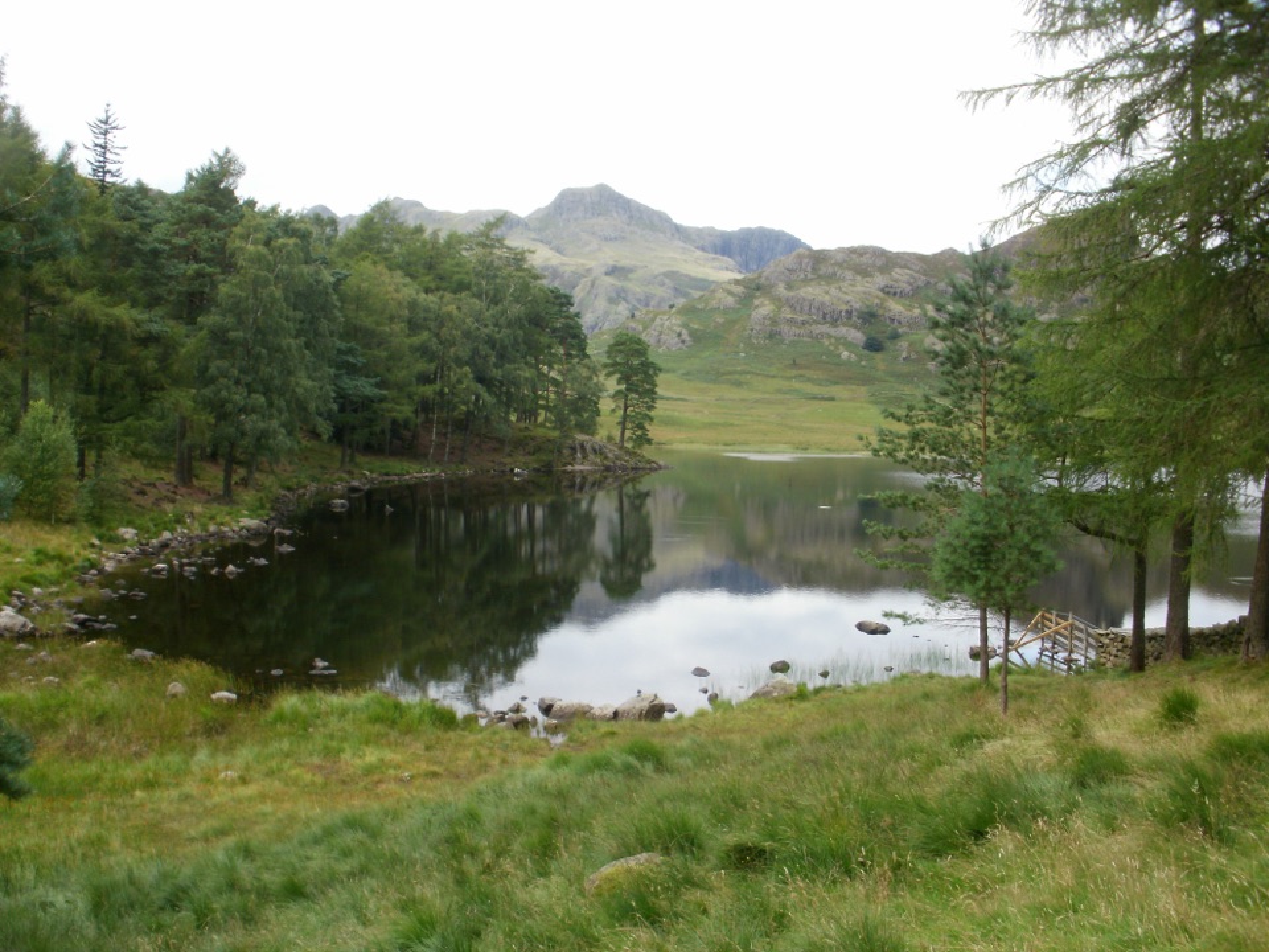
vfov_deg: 39.7
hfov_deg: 51.4
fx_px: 1320
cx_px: 634
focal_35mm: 36
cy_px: 476
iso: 100
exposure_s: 1/125
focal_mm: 6.3
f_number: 5.6
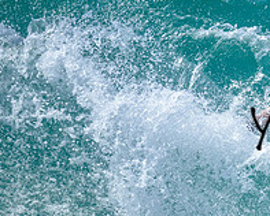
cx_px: 444
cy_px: 86
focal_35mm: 2603
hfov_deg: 0.7
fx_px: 20821
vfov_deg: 0.6
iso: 450
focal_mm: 800
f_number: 6.3
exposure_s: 1/2500
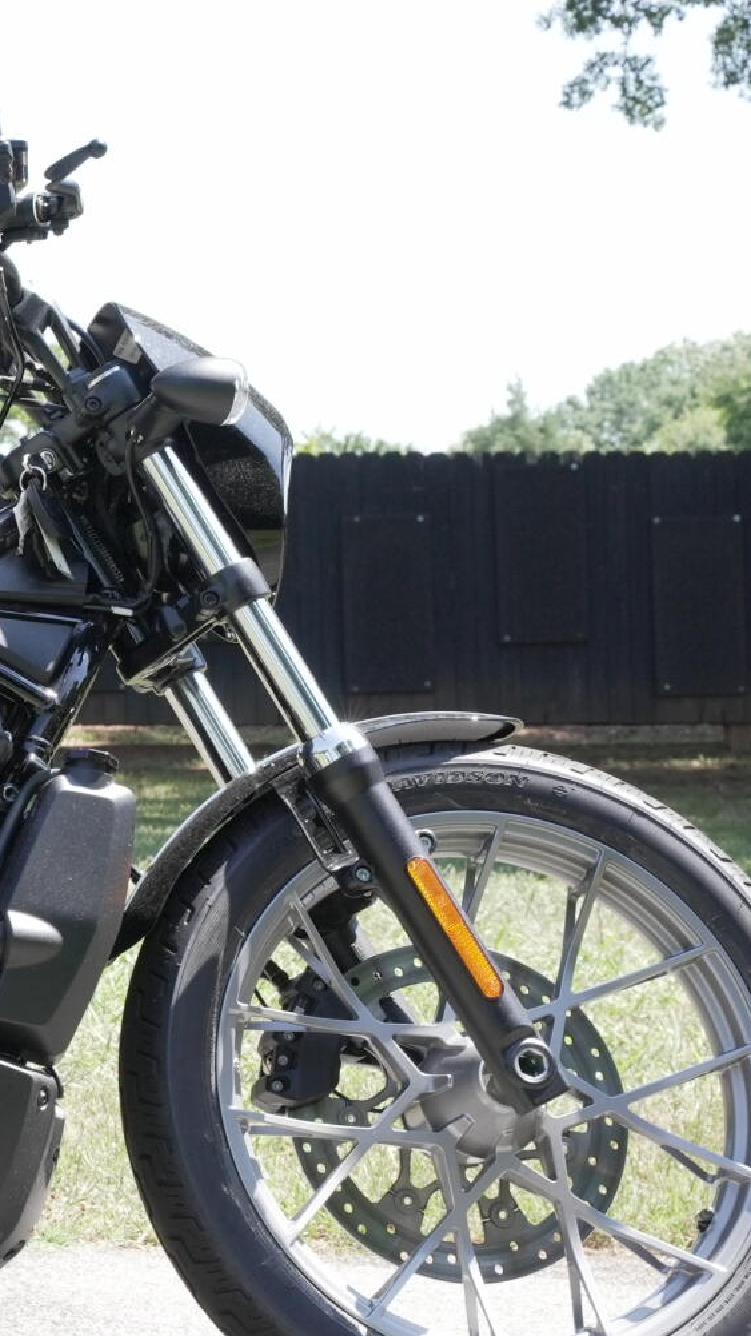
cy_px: 734
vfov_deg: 19.1
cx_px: -451
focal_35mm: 112
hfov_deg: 10.4
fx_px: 3967
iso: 1250
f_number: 11
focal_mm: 53.5
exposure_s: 1/250
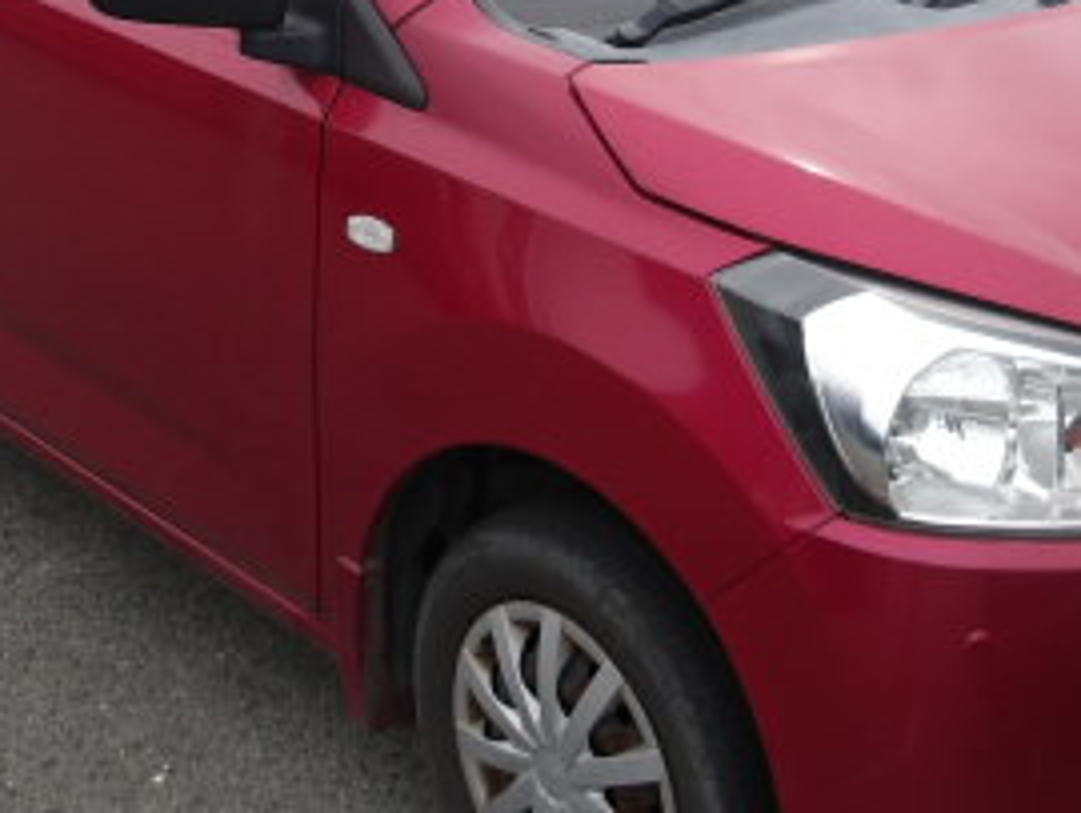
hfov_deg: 30.2
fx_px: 2000
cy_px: 204
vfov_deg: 22.7
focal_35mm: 64
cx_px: 528
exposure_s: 1/718
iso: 100
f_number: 3
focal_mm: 4.9
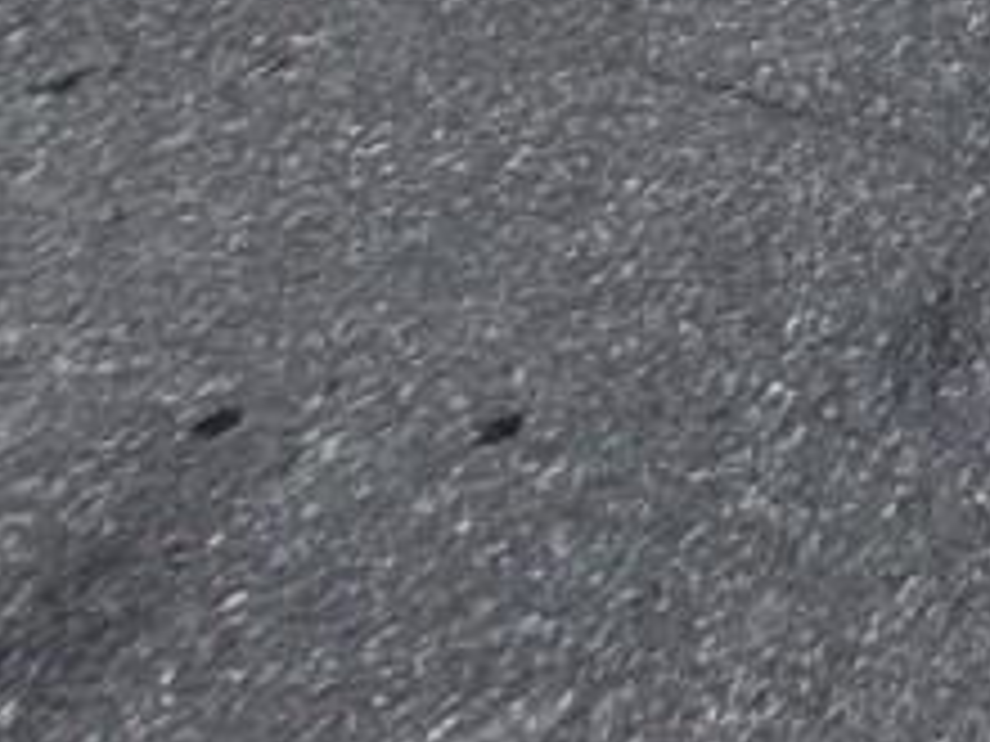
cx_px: 2588
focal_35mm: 85
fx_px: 2431
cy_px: -1529
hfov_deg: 13.5
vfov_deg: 10.9
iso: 40
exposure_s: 1/959
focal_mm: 1.74
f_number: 2.2
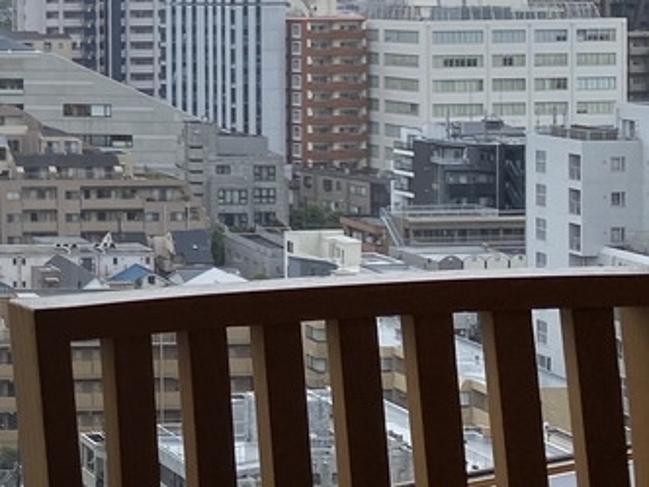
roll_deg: +0.3
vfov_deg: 15.5
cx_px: -381
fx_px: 1762
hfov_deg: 18.1
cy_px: 22
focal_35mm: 94
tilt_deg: -0.6
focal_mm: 4.25
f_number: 1.8
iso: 32
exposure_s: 1/546
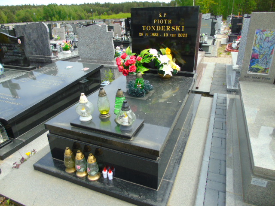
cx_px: 138
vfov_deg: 54.9
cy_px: 103
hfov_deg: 69.4
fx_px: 199
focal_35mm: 25
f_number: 3.4
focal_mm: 4.4
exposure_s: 1/400
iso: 80
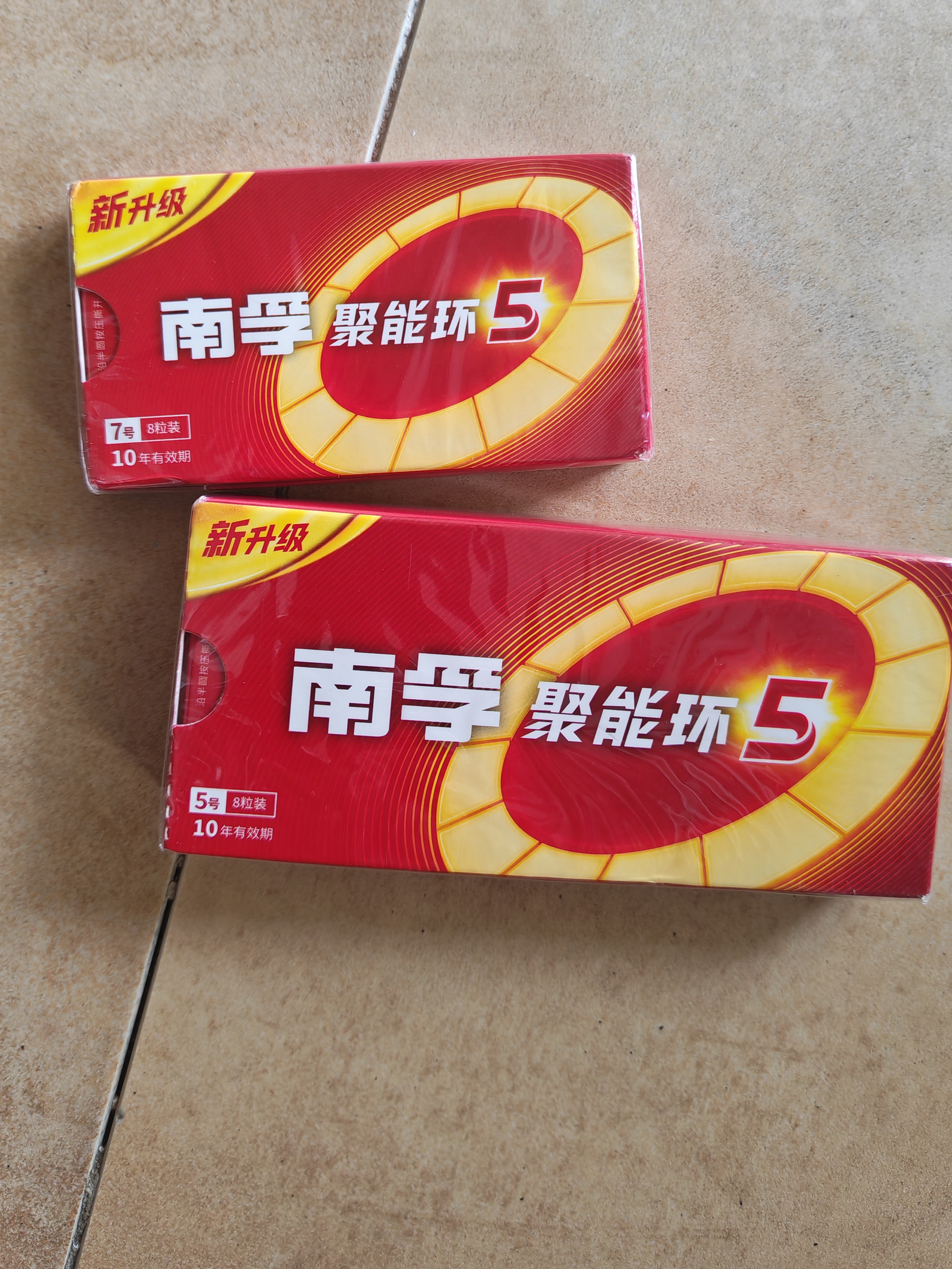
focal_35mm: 29
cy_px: 506
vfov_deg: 61.1
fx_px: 1064
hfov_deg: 48.2
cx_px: 501
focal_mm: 5.52
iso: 400
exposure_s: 1/50
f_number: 1.95
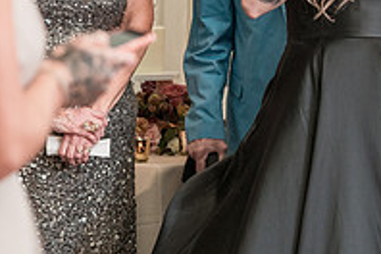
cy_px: -24
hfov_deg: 7.6
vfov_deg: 5.1
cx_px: 255
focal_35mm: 270
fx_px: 2857
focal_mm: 86
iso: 2000
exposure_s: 1/200
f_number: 4
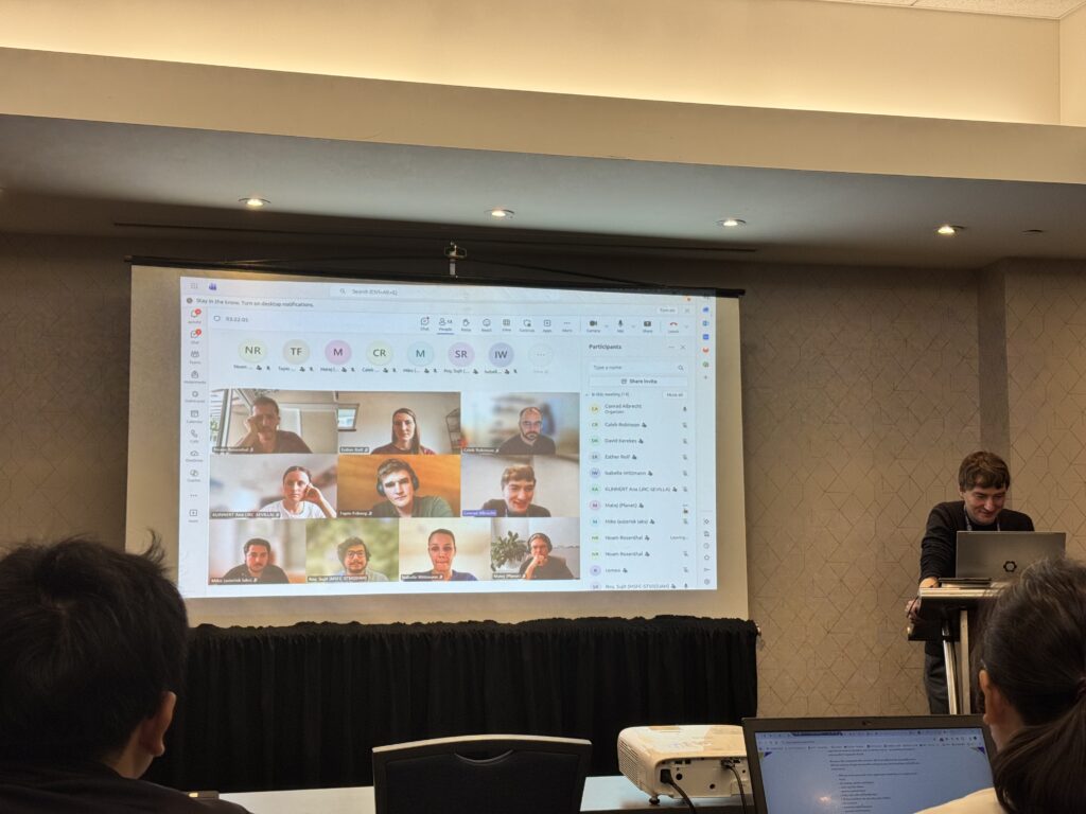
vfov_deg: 30.3
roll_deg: +0.1
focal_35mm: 48
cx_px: 543
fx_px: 1506
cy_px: 407
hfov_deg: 39.7
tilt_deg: +5.9
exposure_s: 1/120
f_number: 1.78
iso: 64
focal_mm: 6.76
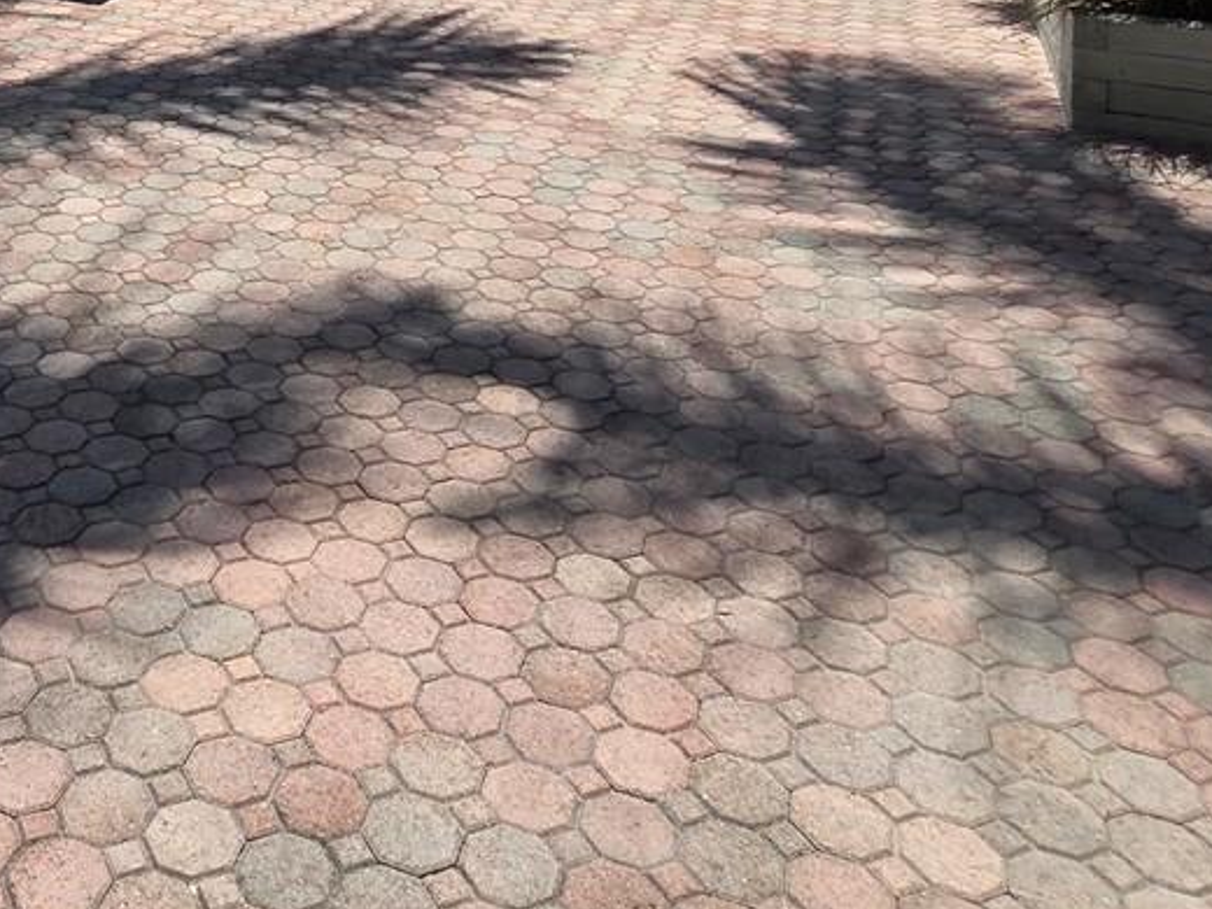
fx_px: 1401
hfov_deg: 44.0
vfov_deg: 27.6
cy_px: -371
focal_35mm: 40
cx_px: 198
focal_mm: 2.2
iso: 40
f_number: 1.9
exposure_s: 1/3059
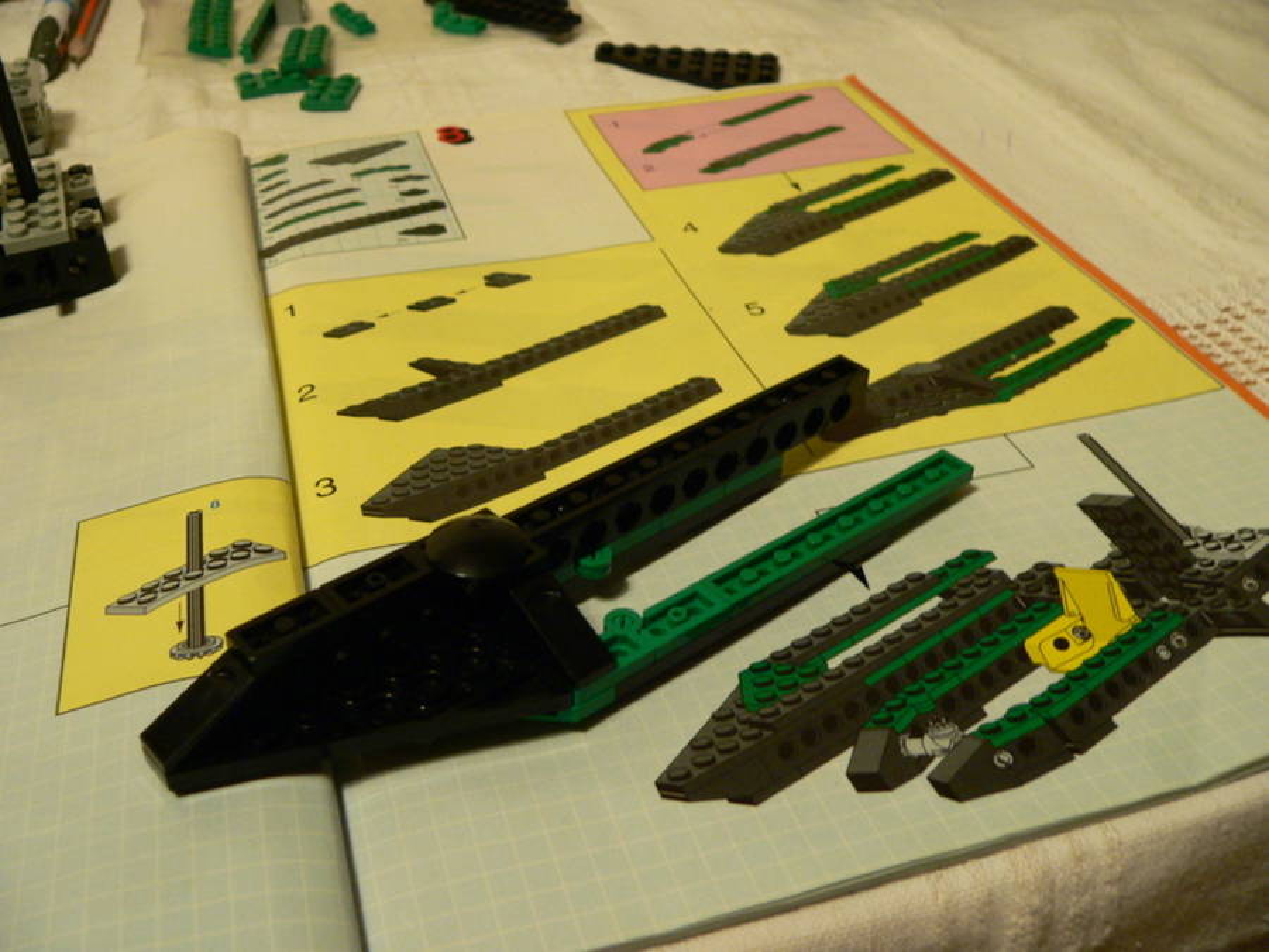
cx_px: 634
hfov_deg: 51.4
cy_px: 476
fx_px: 1320
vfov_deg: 39.7
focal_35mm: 36
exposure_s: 1/8
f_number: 2.8
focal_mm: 6
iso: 200
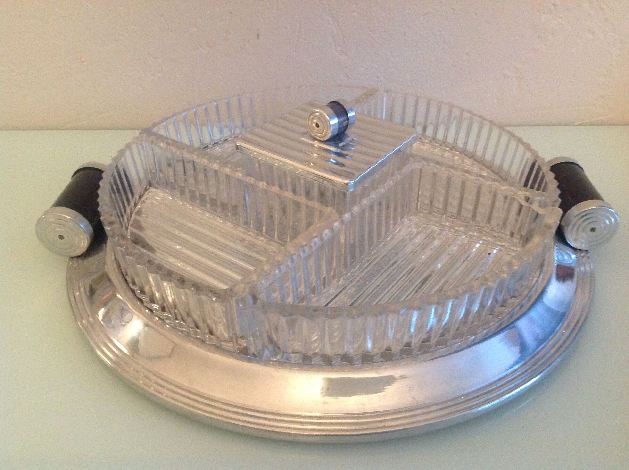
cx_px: 314
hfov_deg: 52.7
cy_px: 235
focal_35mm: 35
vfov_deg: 40.6
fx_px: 635
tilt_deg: -34.4
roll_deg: +0.5
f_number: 2.4
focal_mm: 4.28
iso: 500
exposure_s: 1/17
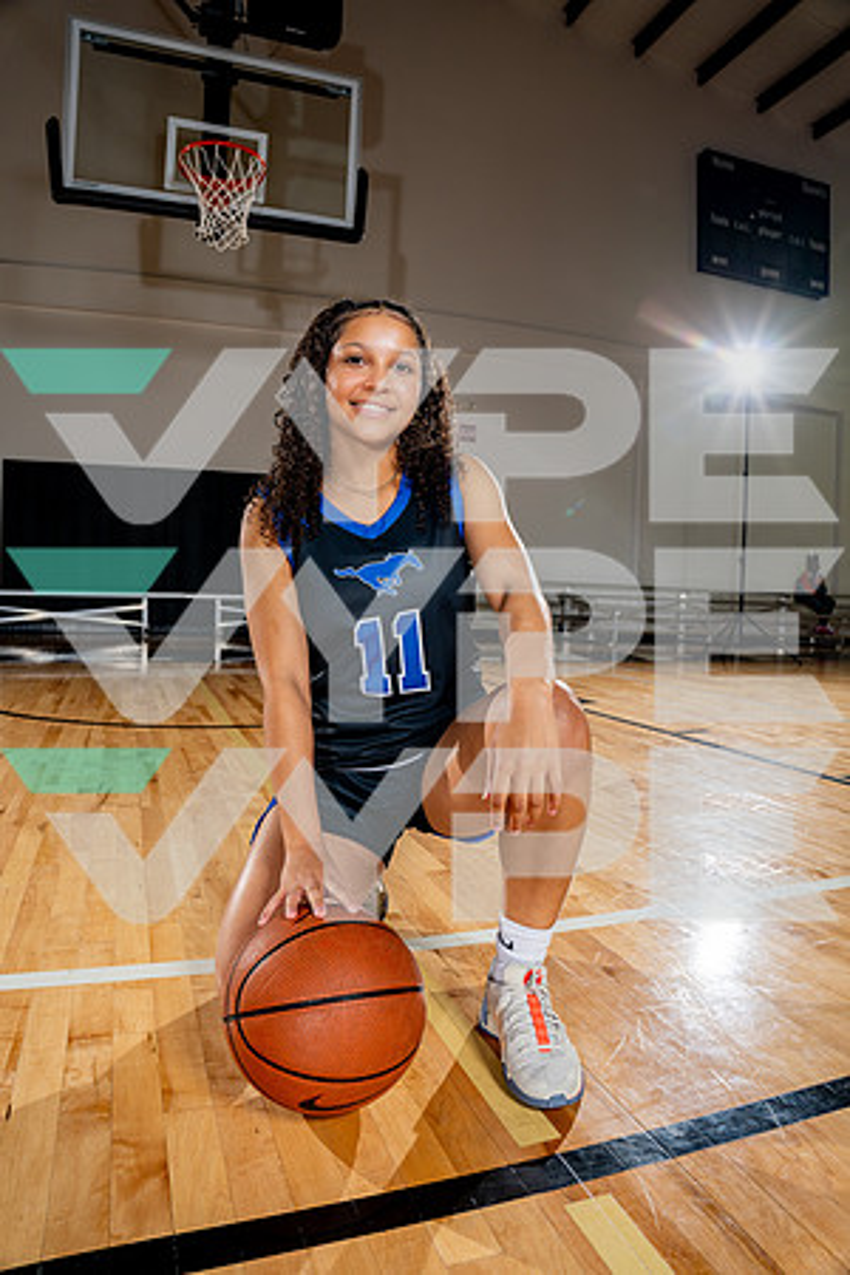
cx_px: 425
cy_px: 638
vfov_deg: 73.7
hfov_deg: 53.1
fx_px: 850
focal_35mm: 24
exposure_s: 1/250
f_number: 5.6
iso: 200
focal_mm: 24
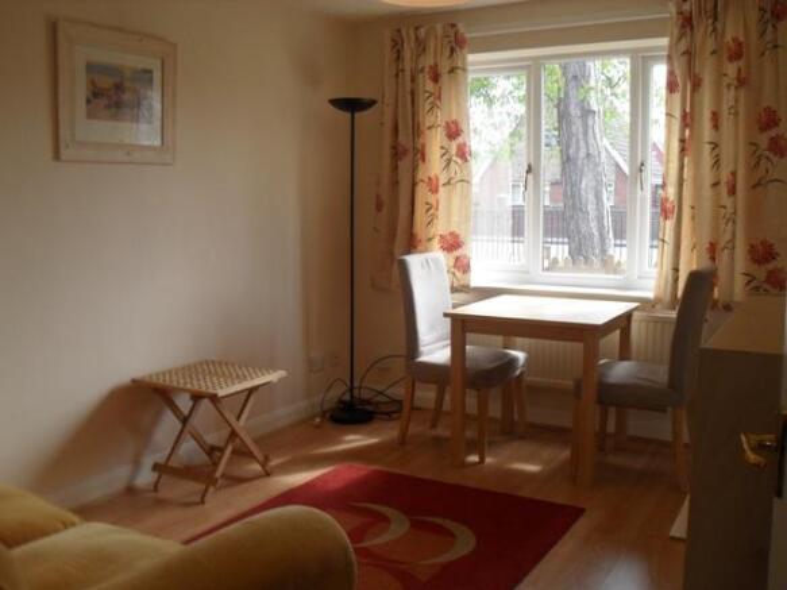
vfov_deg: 40.7
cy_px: 295
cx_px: 394
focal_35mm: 35
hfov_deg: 52.6
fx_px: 796
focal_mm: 6.2
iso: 100
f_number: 2.8
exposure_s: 1/125
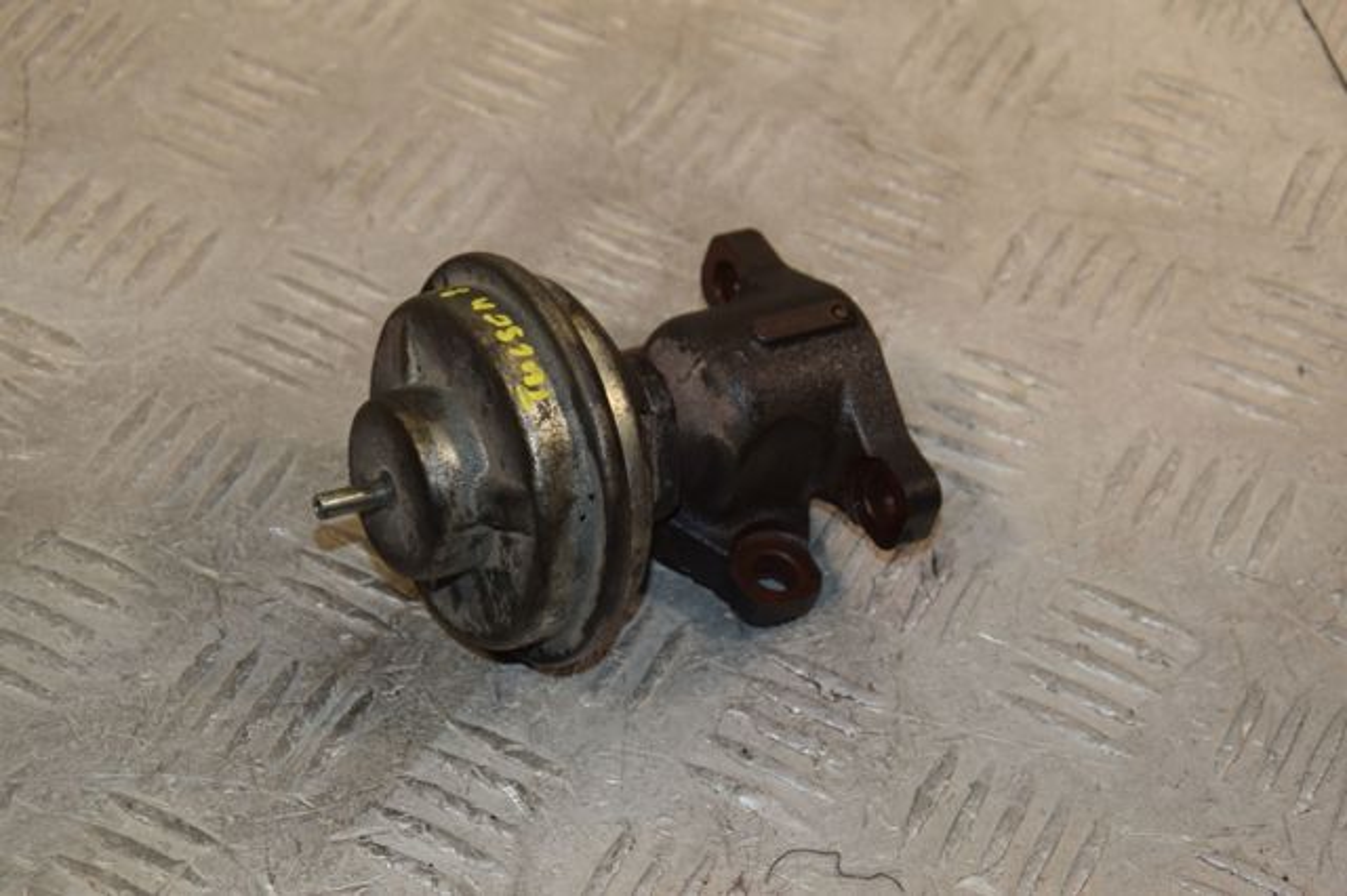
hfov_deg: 19.5
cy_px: 448
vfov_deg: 13.0
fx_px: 3927
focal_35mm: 105
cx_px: 674
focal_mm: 70
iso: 800
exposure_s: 1/200
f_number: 8
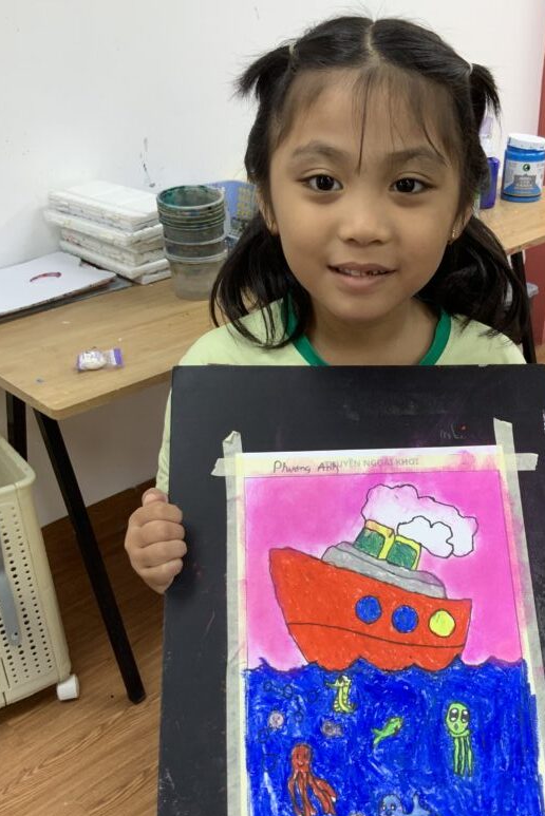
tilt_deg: -31.2
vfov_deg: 49.4
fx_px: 885
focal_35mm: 39
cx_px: 342
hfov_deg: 34.1
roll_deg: +0.3
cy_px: 460
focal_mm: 3
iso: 50
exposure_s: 1/100
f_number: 1.8
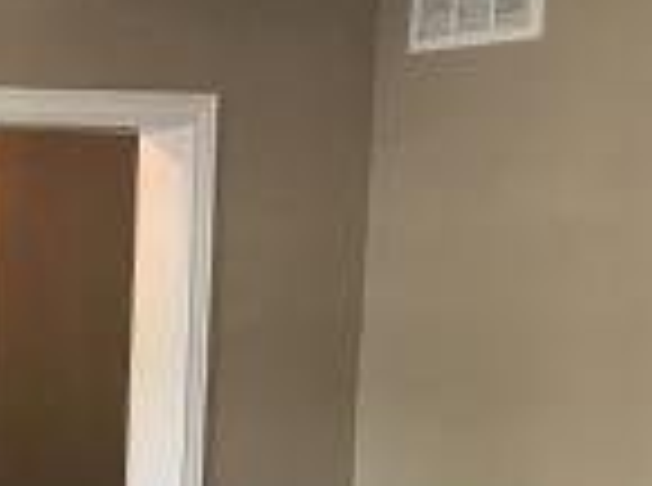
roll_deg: -0.2
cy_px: 621
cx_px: -531
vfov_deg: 11.6
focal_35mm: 124
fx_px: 2330
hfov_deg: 14.1
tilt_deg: -8.3
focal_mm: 3.99
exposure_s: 1/15
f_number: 1.8
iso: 50
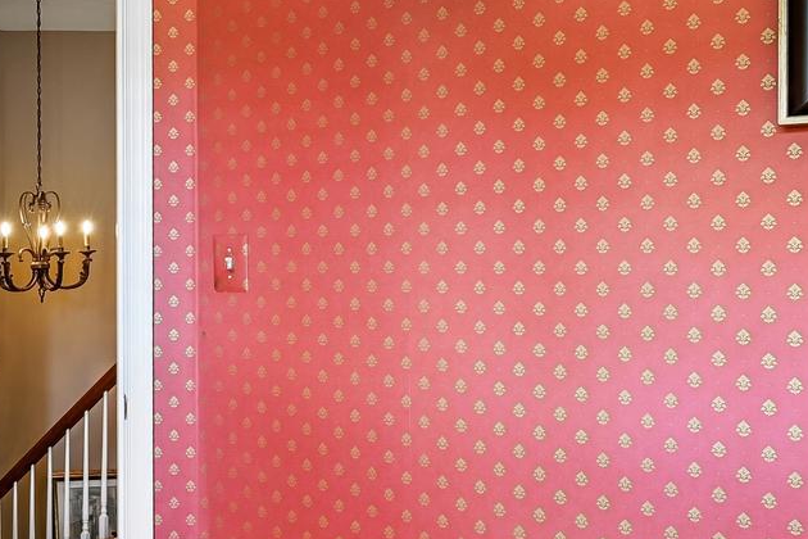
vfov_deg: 26.0
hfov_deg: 35.0
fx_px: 1167
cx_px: 22
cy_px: 316
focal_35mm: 52
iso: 100
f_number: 8
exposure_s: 1
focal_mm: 16
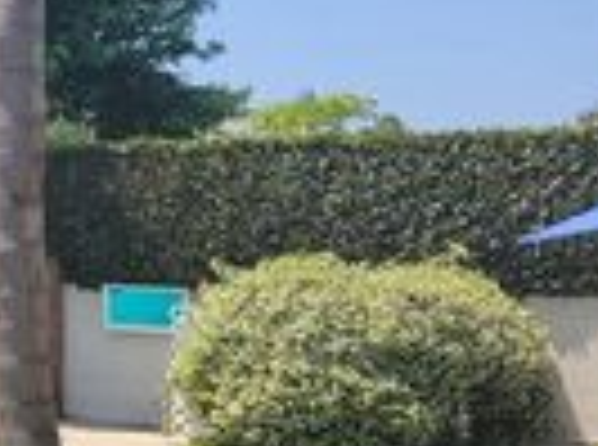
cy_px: 237
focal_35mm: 98
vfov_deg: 15.0
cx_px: -513
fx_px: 1688
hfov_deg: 16.4
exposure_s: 1/2016
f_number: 1.8
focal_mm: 5.4
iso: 40
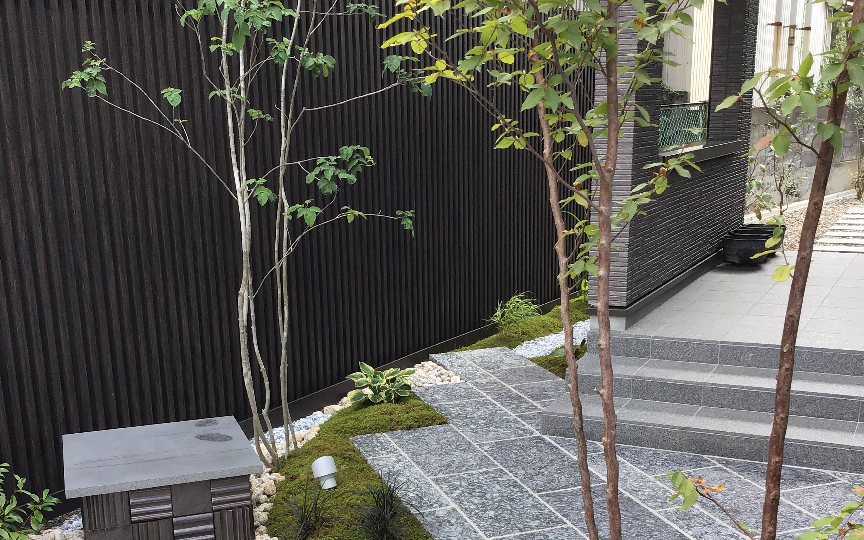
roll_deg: +2.6
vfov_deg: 28.8
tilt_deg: -16.2
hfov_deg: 45.3
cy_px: 405
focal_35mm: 44
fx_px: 1036
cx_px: 431
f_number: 2.4
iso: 32
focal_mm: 3.3
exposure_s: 1/120
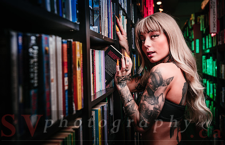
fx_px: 266
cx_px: 120
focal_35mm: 43
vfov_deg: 30.5
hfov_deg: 45.8
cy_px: 65
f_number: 4.5
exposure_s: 1/80
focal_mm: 40
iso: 64
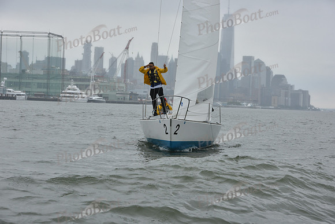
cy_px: 112
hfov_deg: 20.4
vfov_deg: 13.7
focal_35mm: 100
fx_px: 931
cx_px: 168
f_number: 8
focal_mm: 100
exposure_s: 1/800
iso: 400
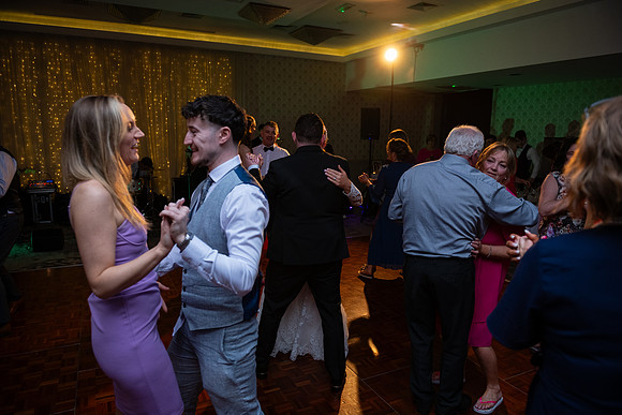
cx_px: 311
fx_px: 415
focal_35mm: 24
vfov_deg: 53.2
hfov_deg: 73.7
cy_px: 208
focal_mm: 24
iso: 1000
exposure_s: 1/160
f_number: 3.5
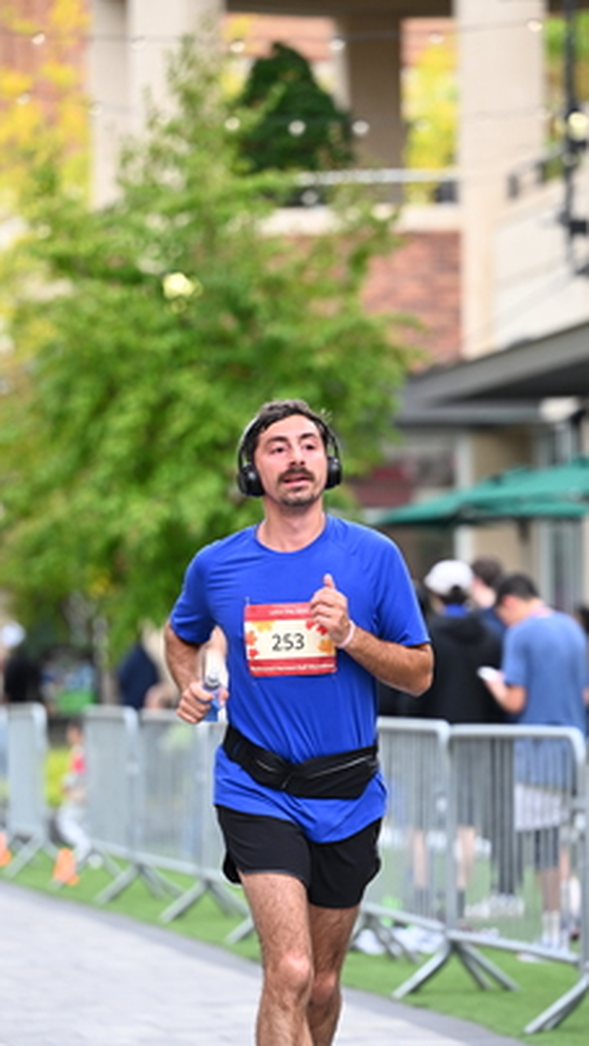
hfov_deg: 6.5
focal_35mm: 186
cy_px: 639
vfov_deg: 11.6
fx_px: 5159
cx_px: 378
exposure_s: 1/1250
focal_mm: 130
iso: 640
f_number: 2.8
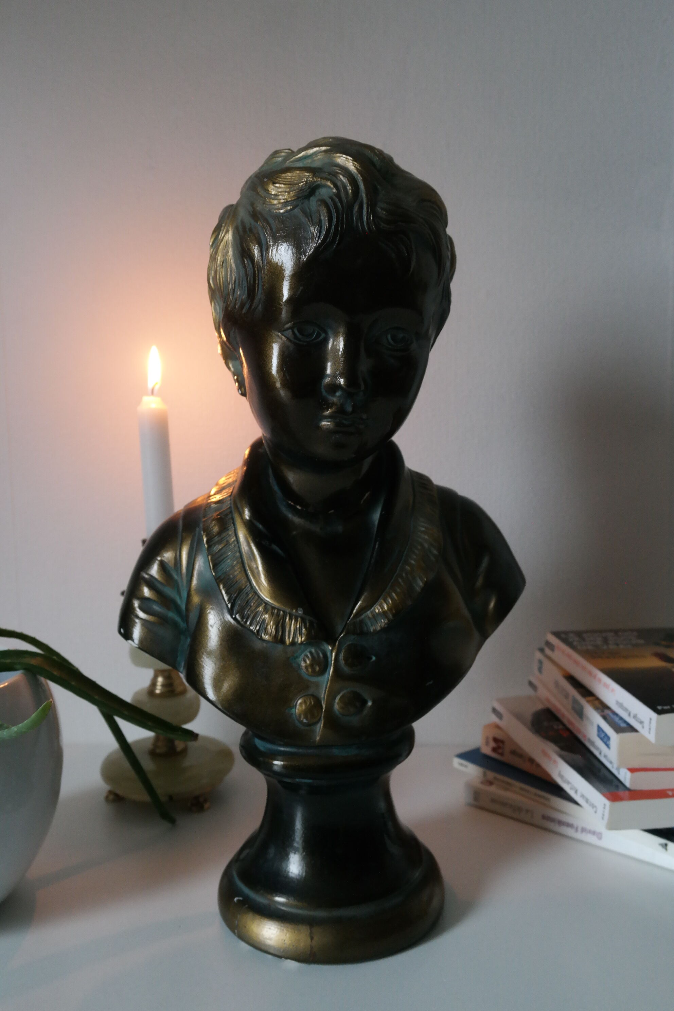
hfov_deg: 43.6
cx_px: 337
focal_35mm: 30
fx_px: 842
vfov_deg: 61.9
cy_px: 506
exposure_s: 1/30
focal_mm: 20
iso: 1600
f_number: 5.6
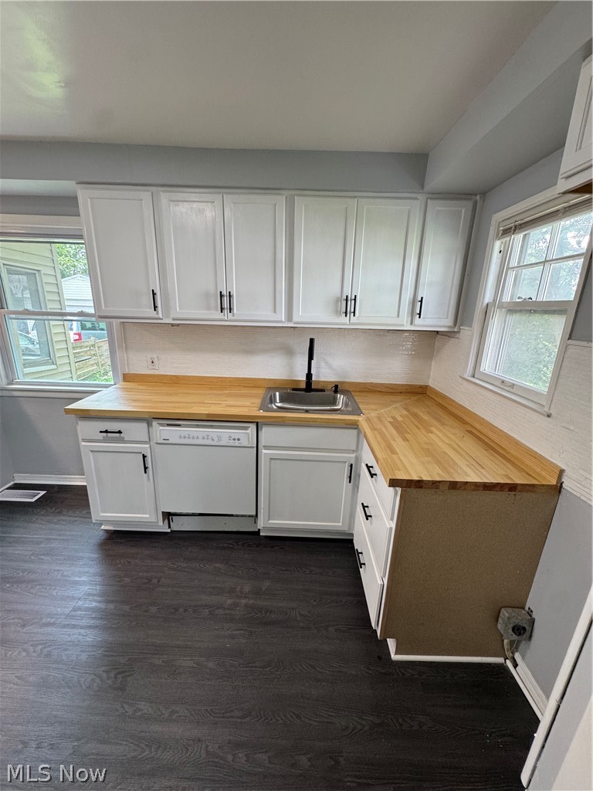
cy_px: 396
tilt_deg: -16.3
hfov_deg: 85.7
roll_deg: -2.5
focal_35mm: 14
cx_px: 296
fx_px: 320
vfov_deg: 102.1
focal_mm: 2.22
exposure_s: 1/120
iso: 160
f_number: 2.2
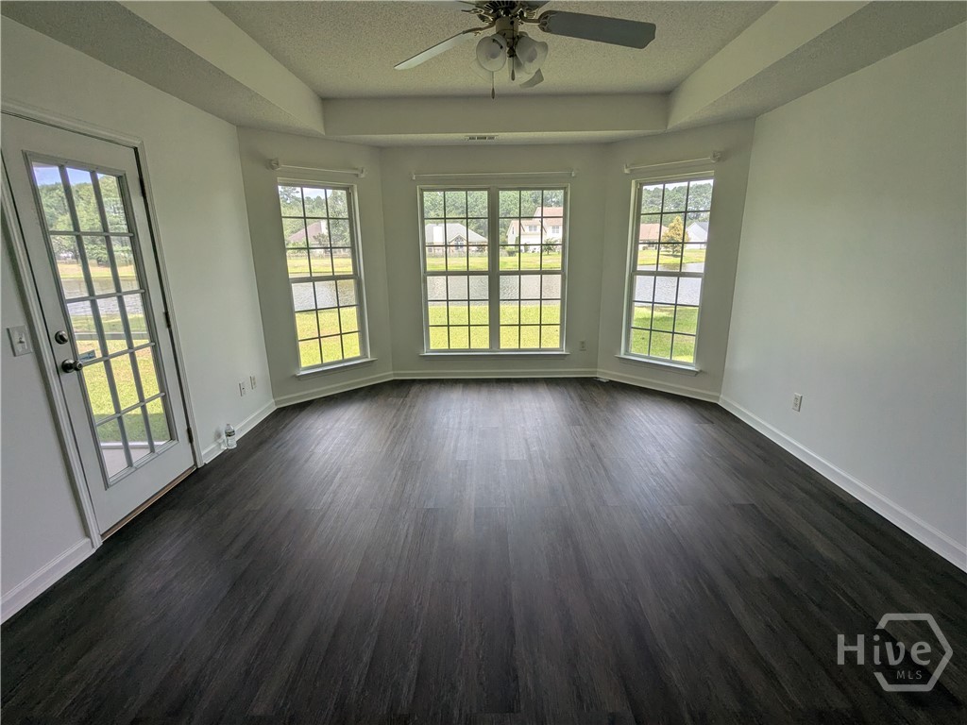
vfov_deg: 78.1
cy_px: 362
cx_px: 484
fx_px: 447
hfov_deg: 94.5
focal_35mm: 16
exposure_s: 1/443
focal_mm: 2.35
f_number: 2.2
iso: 54
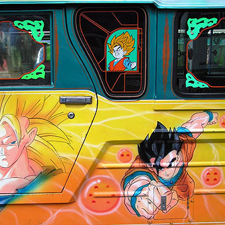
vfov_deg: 30.6
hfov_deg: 30.4
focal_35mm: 56
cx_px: 78
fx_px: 412
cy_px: 113
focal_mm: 7.8
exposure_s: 1/50
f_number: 2.8
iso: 50
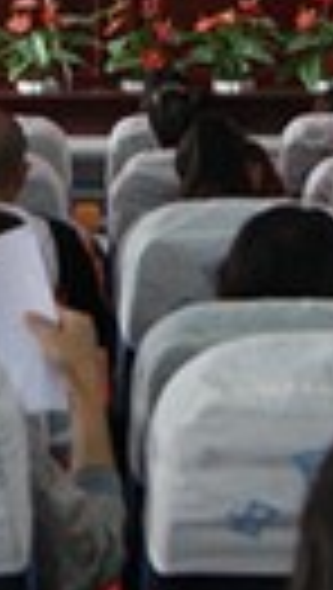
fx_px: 2065
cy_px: -18
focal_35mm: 132
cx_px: 86
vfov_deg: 15.9
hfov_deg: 9.2
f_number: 4
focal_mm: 22
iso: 400
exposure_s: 1/20
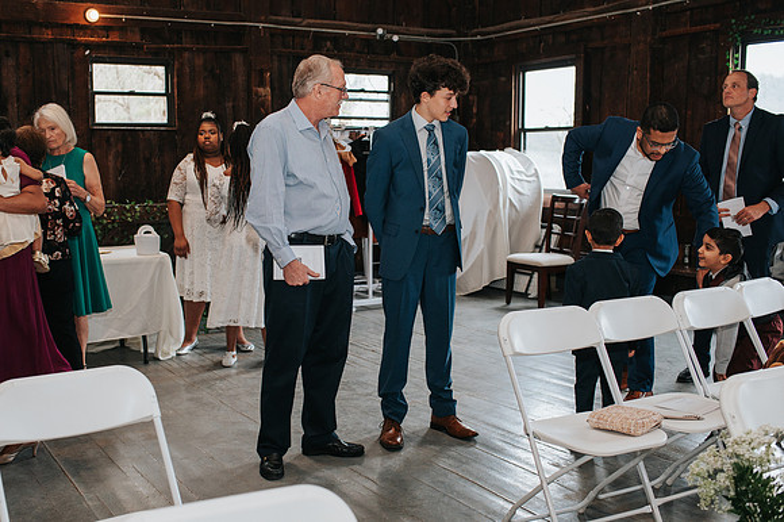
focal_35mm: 40
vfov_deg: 33.2
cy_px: 280
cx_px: 340
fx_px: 875
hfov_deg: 48.1
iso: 1000
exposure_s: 1/200
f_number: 3.2
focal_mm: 35
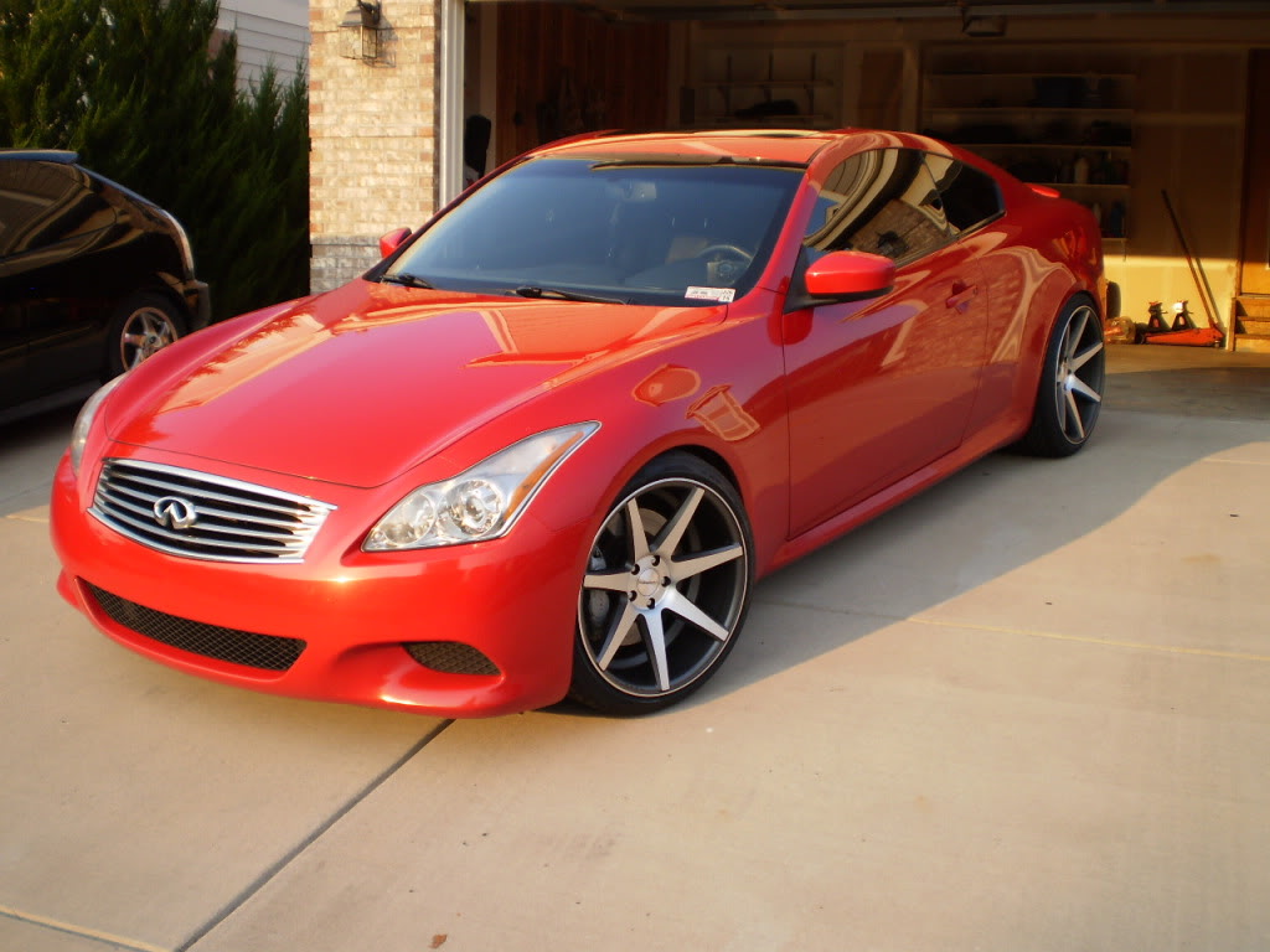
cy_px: 476
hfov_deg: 44.8
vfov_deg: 34.3
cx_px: 635
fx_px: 1541
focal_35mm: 42
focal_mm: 7.4
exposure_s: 1/200
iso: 64
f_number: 3.5
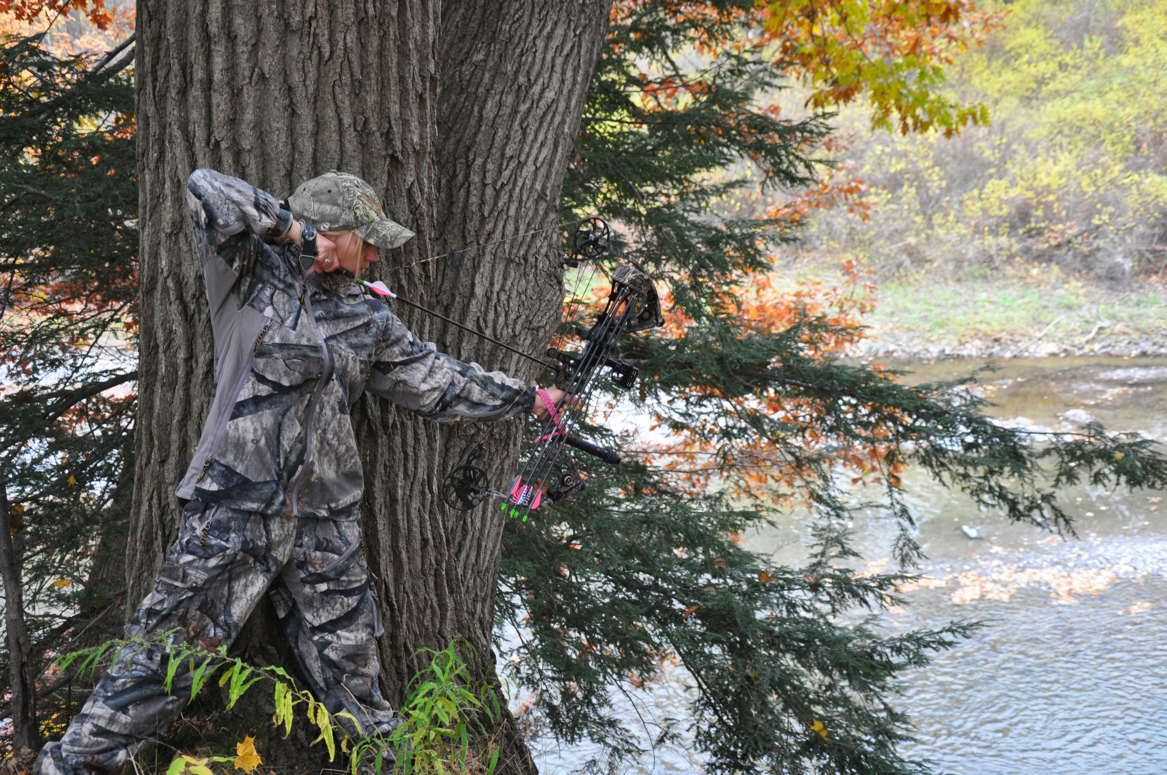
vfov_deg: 26.4
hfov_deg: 38.9
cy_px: 388
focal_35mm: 51
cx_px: 584
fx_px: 1651
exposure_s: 1/40
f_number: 4.2
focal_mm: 34
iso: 800
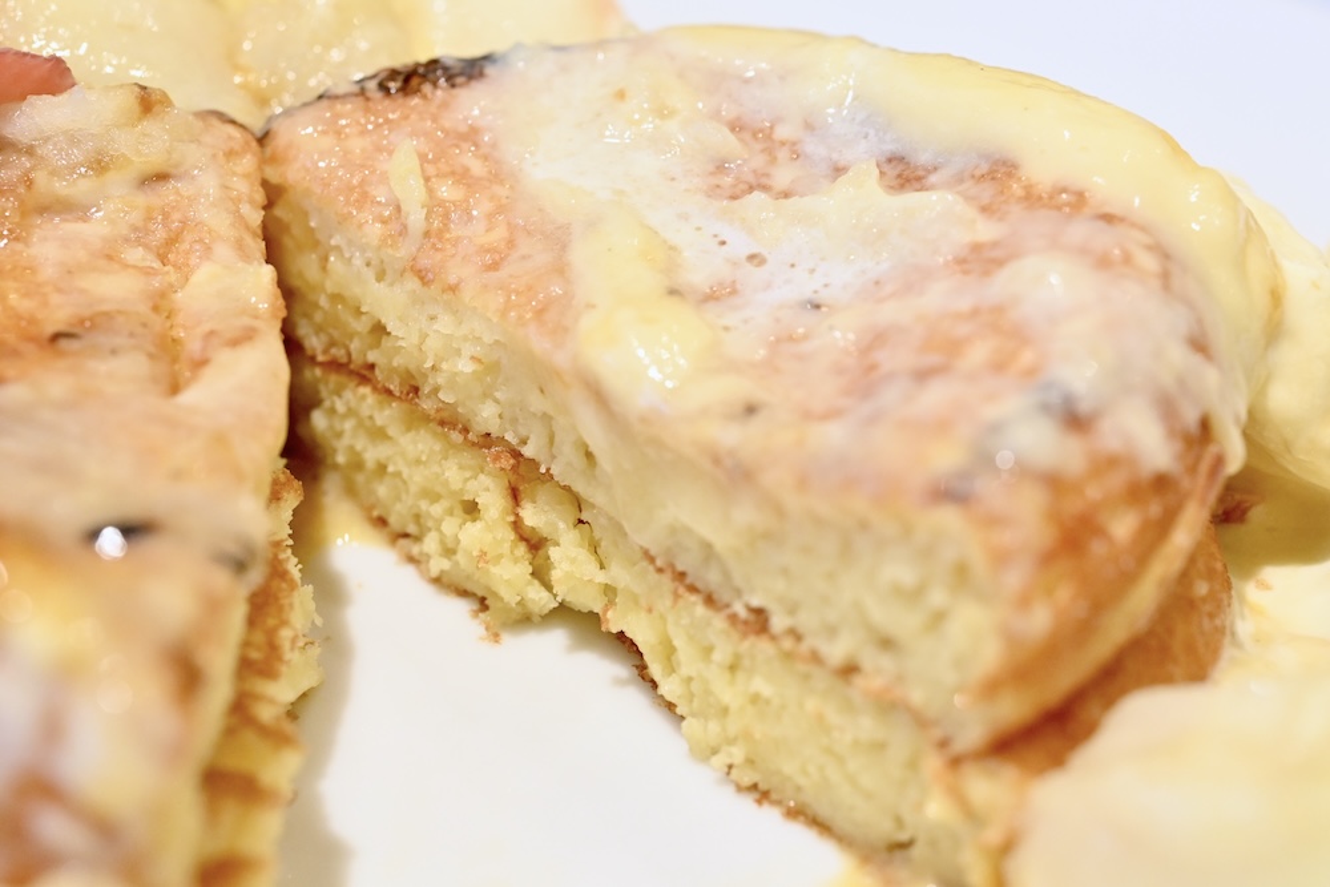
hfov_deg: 33.4
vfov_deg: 22.6
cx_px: 665
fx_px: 2217
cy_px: 444
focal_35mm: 60
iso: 6400
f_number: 8
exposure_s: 1/400
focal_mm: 60
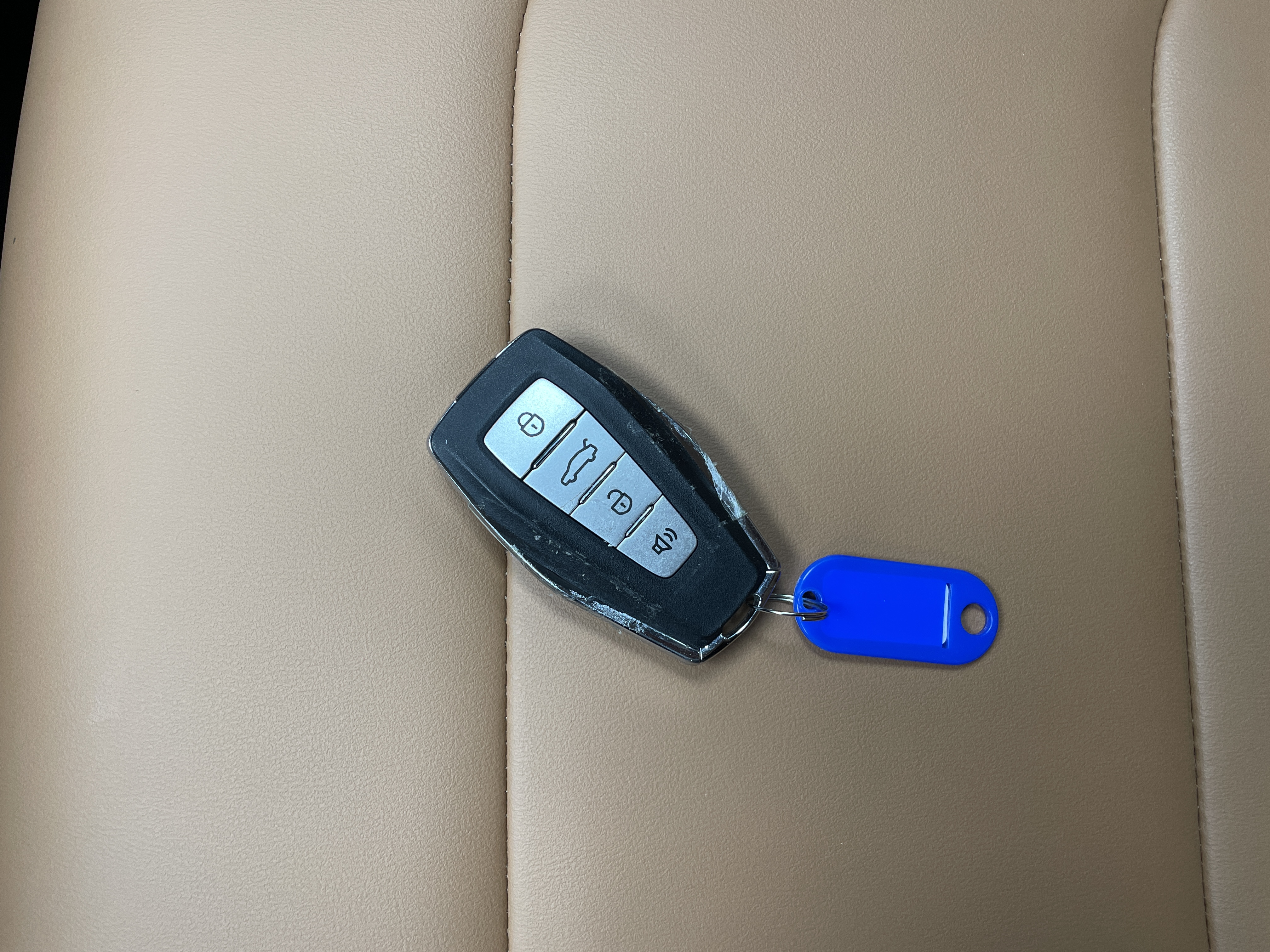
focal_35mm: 26
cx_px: 635
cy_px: 476
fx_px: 954
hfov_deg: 67.3
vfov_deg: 53.1
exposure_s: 1/100
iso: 125
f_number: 1.6
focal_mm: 4.2
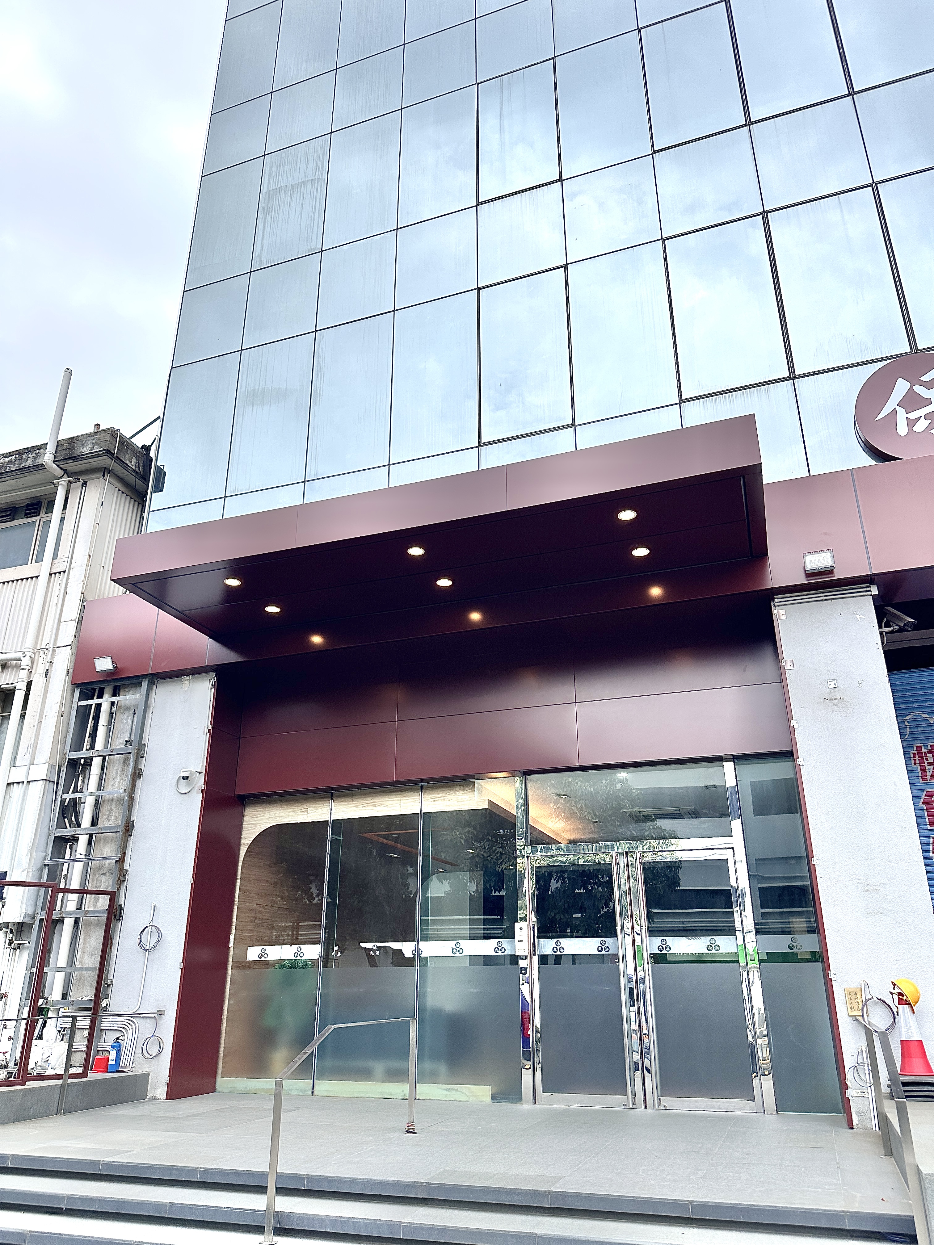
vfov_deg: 71.6
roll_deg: +0.0
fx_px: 863
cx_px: 467
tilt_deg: +23.7
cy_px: 622
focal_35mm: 24
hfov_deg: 56.8
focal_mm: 6.86
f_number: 1.78
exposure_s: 1/2967
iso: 80
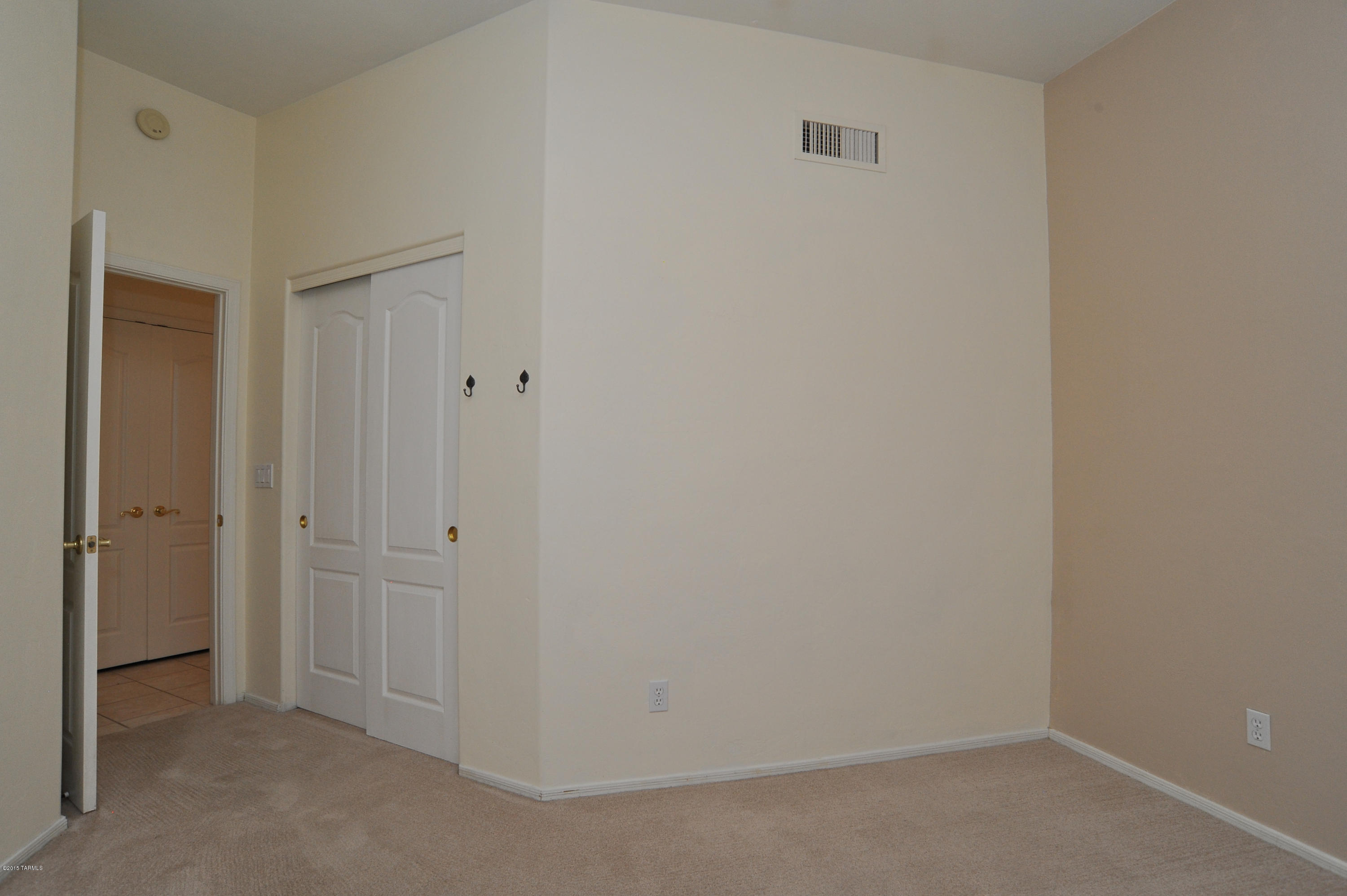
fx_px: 673
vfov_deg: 67.3
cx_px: 674
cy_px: 448
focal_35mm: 18
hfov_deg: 90.0
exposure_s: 1/30
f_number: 10
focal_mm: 18
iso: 1000
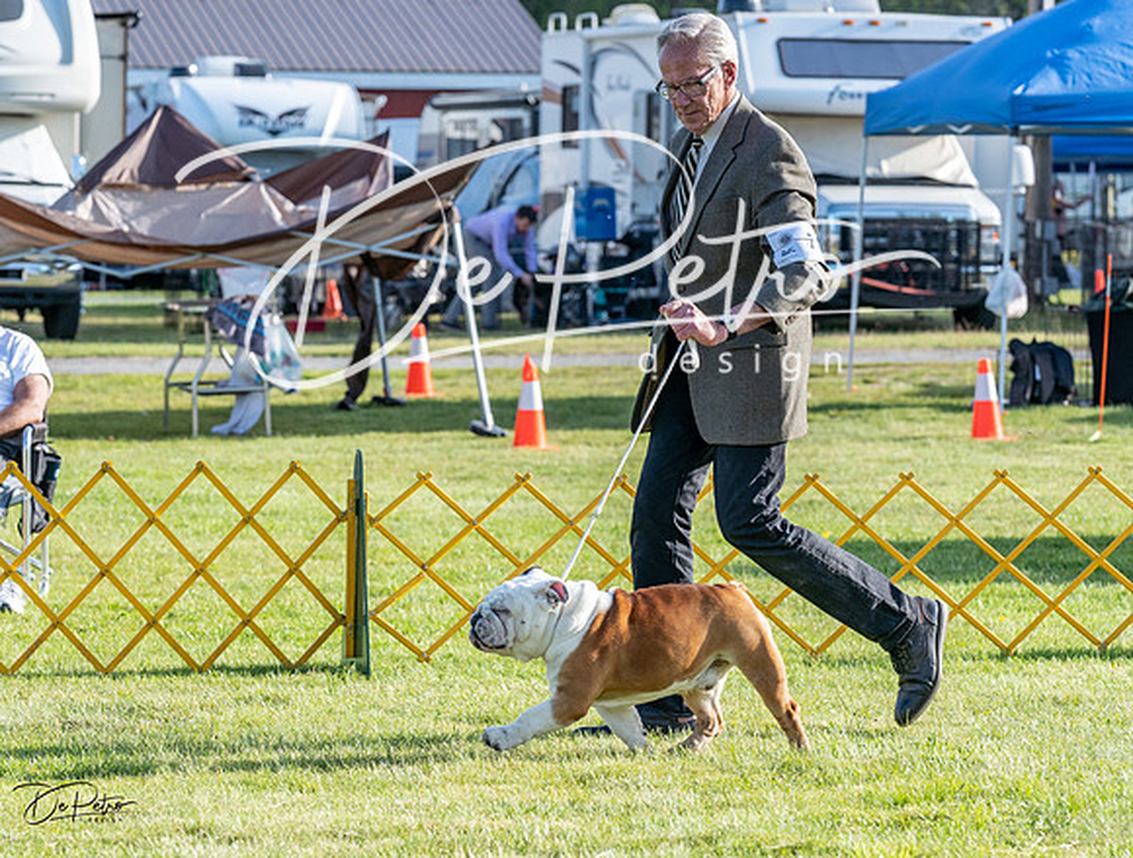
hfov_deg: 11.5
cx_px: 551
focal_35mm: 171
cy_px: 421
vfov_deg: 8.7
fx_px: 5613
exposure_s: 1/1250
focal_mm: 134
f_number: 6.3
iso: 640
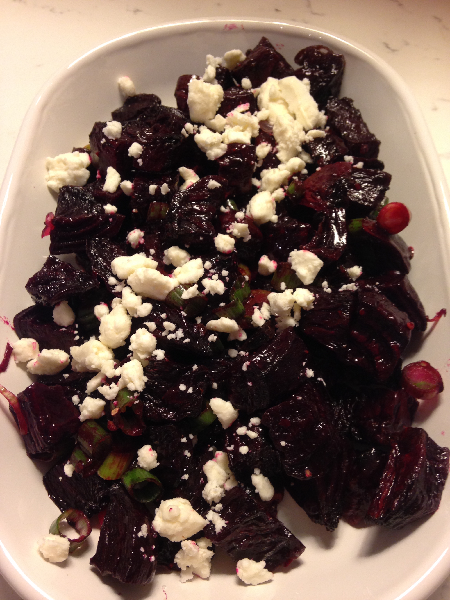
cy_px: 300
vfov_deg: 55.4
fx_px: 572
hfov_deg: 42.9
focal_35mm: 33
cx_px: 225
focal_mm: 4.12
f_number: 2.4
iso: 125
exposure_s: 1/20
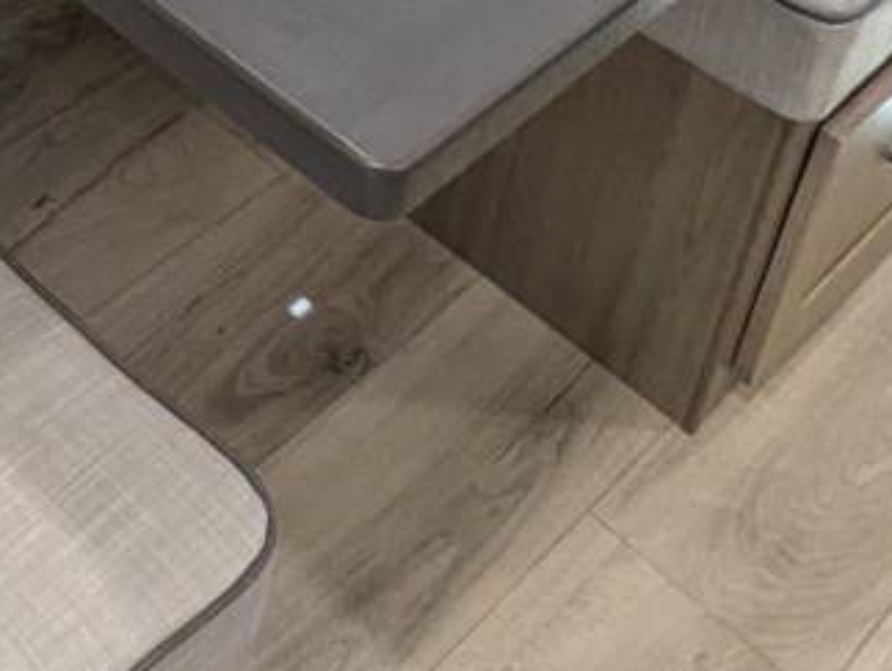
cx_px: -87
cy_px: -450
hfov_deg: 26.0
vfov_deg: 18.0
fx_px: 1780
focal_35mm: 69
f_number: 2.2
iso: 159
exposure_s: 1/52
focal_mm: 2.35
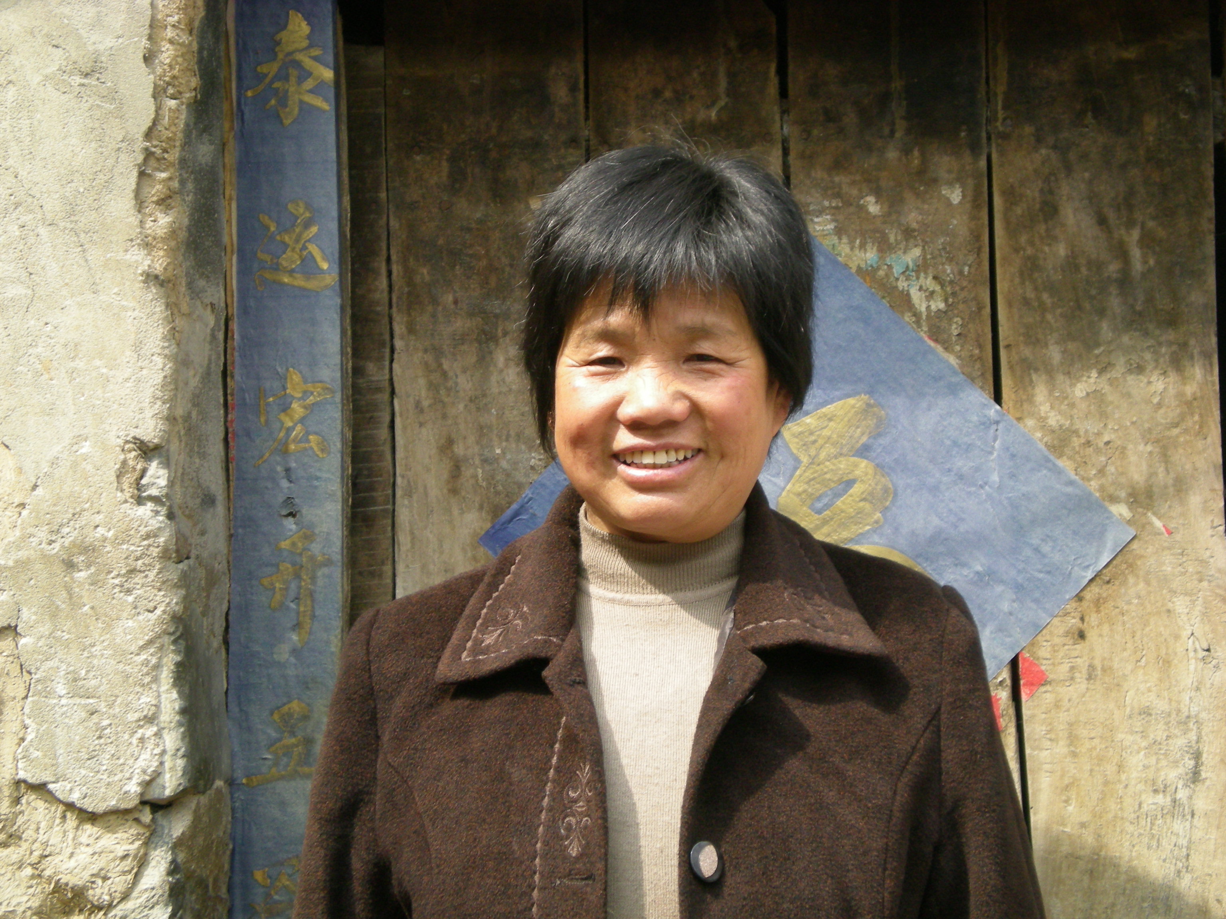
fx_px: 2621
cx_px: 613
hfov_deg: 26.3
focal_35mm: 74
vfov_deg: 19.9
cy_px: 460
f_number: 4.6
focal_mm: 12.3
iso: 138
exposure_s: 1/152
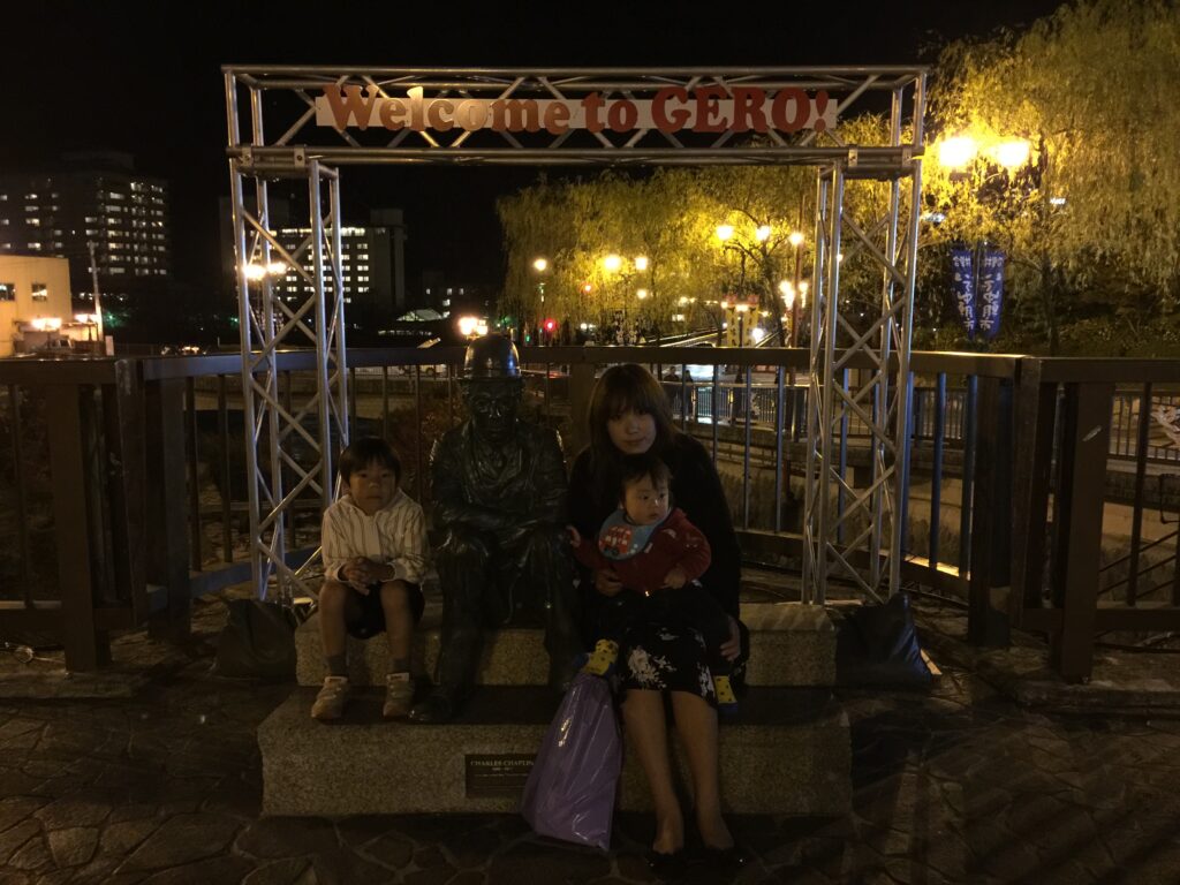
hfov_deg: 61.7
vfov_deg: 48.2
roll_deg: -1.2
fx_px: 989
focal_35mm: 29
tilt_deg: -7.8
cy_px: 442
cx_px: 590
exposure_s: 1/4
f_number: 2.2
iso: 125
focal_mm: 4.15
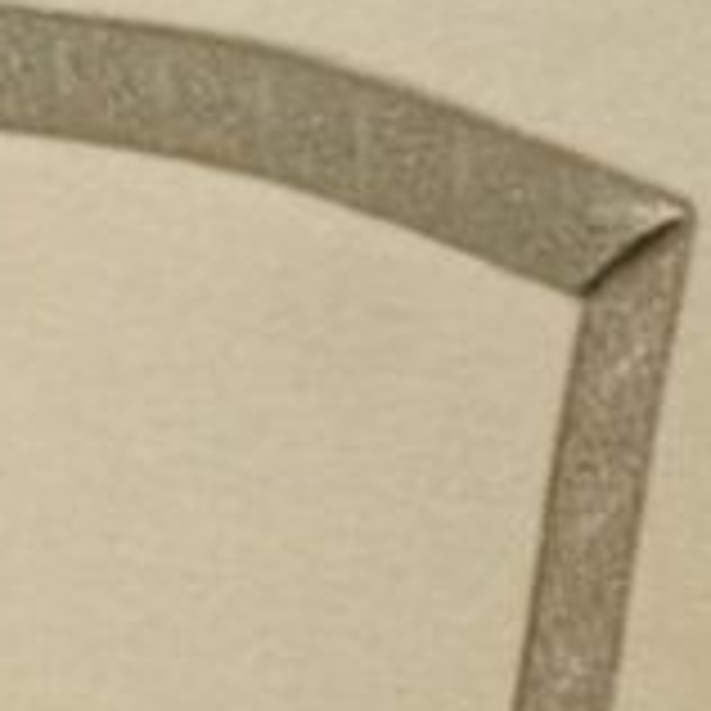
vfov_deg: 0.8
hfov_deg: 0.8
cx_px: -972
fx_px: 48079
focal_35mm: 2069
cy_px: 835
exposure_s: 1/160
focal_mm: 500
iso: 1600
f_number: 5.6
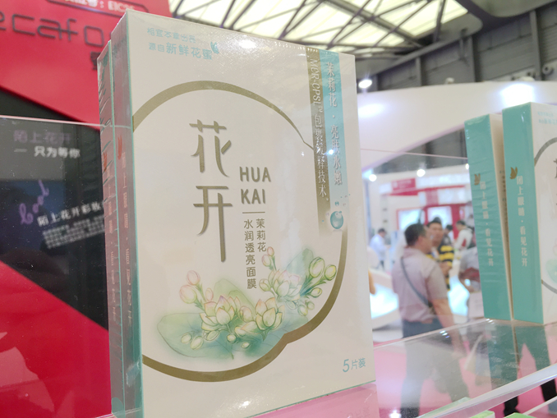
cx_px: 278
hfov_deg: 61.6
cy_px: 209
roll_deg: +3.5
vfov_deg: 48.3
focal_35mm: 29
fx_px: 467
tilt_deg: +3.0
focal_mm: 4.15
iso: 40
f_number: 2.2
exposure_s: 1/100
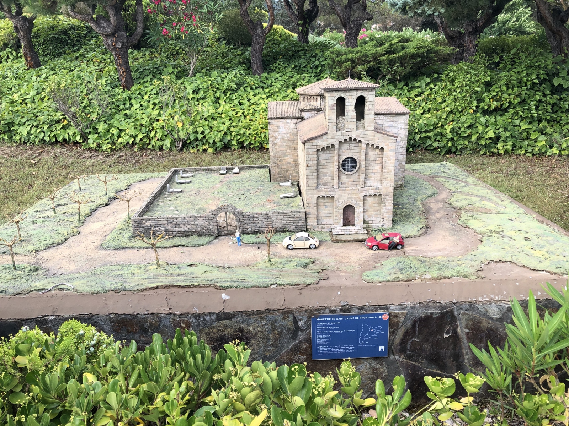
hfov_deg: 63.4
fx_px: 460
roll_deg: +0.5
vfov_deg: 49.7
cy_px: 213
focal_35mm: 28
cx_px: 284
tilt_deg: -19.7
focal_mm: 3.99
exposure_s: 1/516
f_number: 1.8
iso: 20
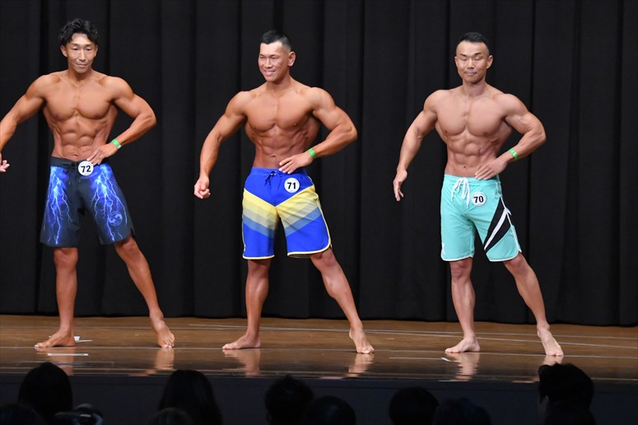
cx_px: 319
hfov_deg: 10.2
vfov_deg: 6.8
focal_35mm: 202
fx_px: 3578
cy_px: 212
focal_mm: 135
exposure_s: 1/400
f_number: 5.6
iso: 8000
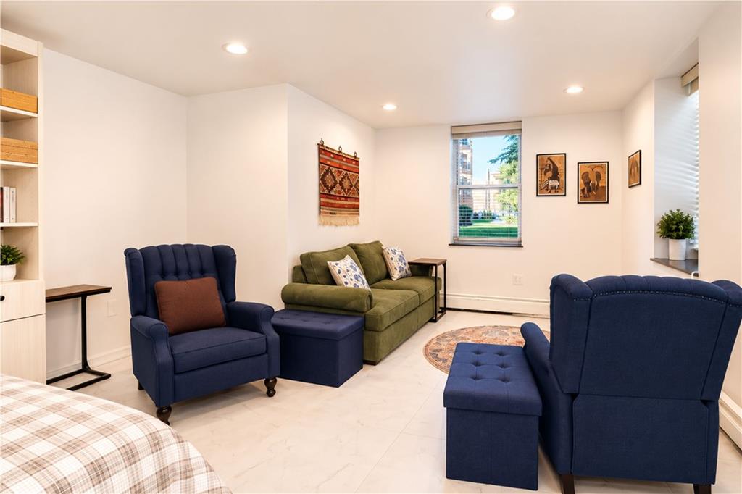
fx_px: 309
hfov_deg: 100.4
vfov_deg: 77.3
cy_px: 247
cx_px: 371
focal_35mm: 15
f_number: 8
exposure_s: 1/80
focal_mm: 10
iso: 1600
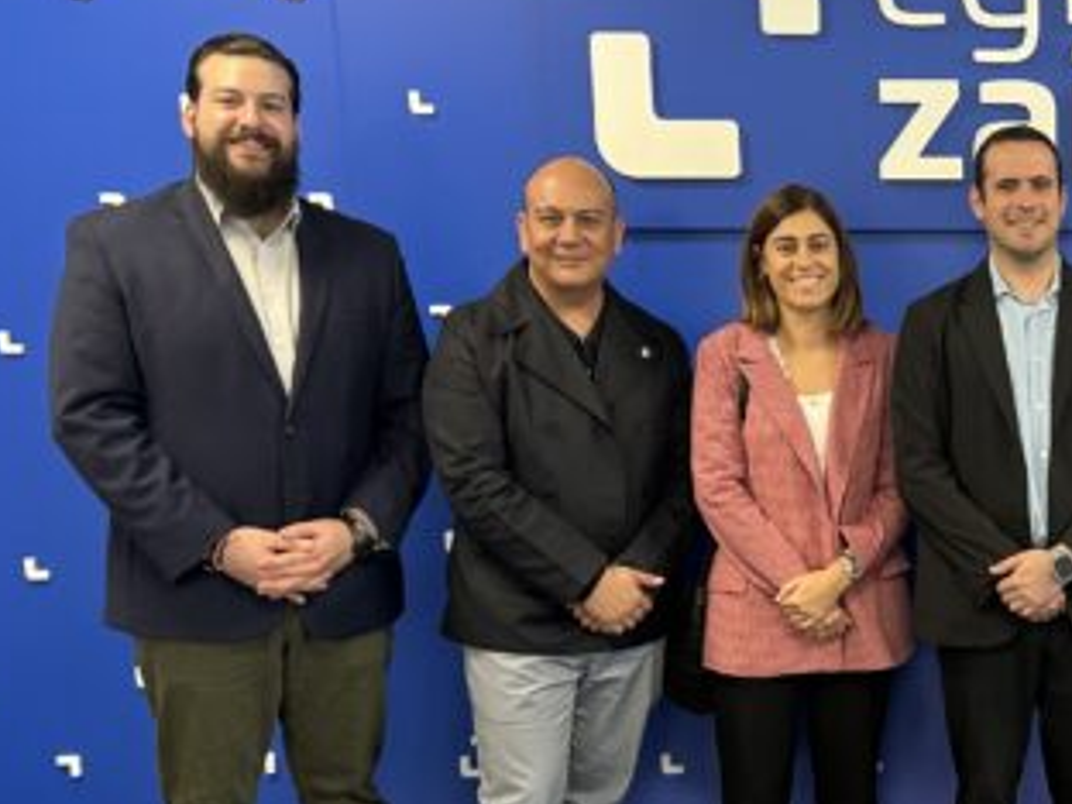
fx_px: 1796
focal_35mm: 58
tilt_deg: -9.3
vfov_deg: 25.1
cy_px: 515
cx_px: 1151
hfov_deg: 30.1
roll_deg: +0.7
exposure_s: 1/50
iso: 100
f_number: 1.5
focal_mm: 5.7
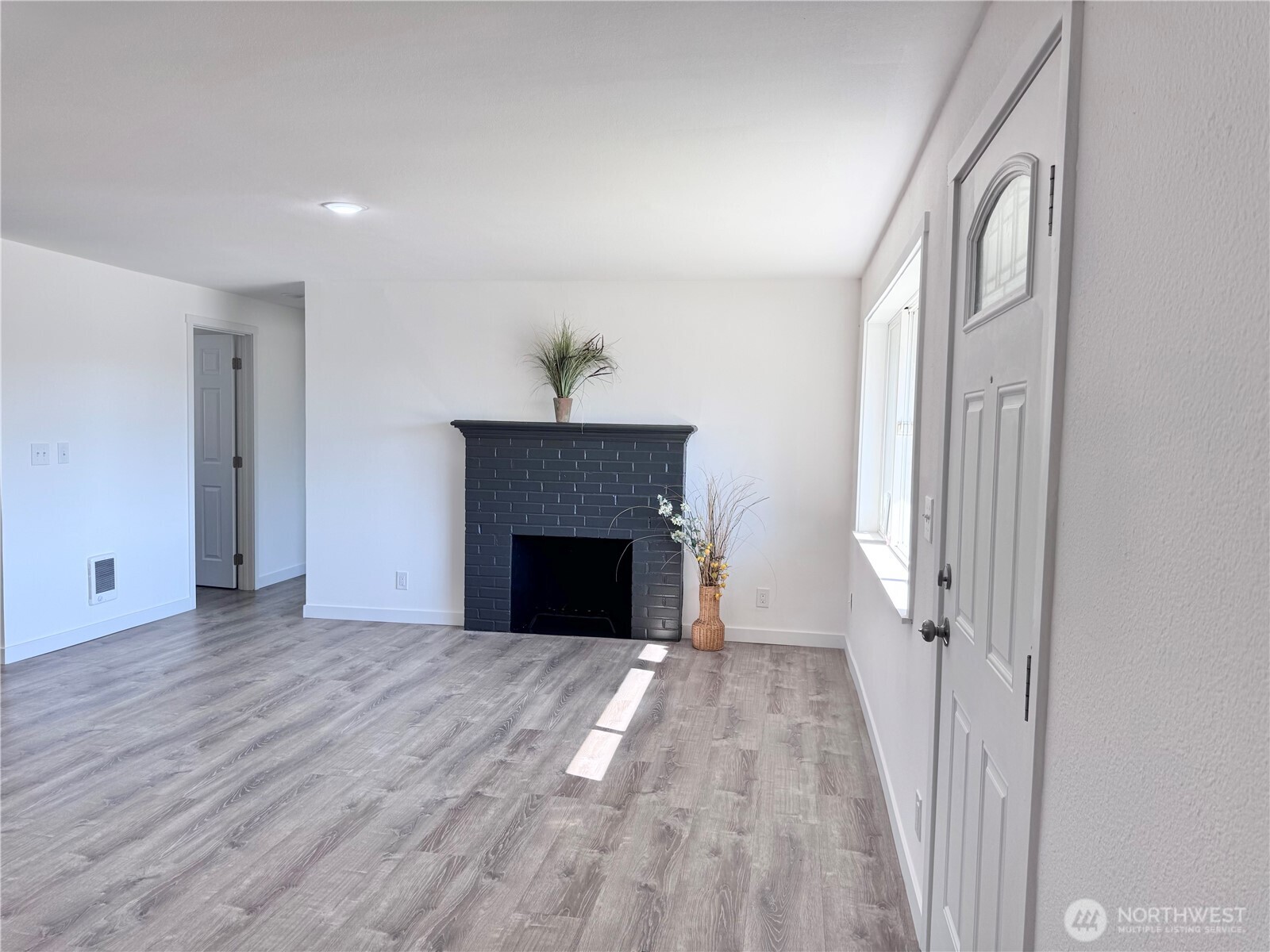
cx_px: 635
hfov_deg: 71.6
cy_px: 476
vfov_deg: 56.8
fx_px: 881
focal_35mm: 24
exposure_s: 1/237
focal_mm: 6.76
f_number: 1.78
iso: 64
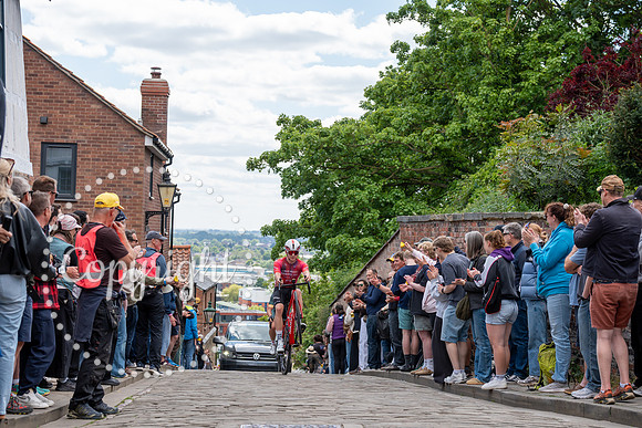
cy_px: 214
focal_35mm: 70
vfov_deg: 19.5
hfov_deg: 28.8
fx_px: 1249
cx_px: 321
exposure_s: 1/1000
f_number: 5
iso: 250
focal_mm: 70
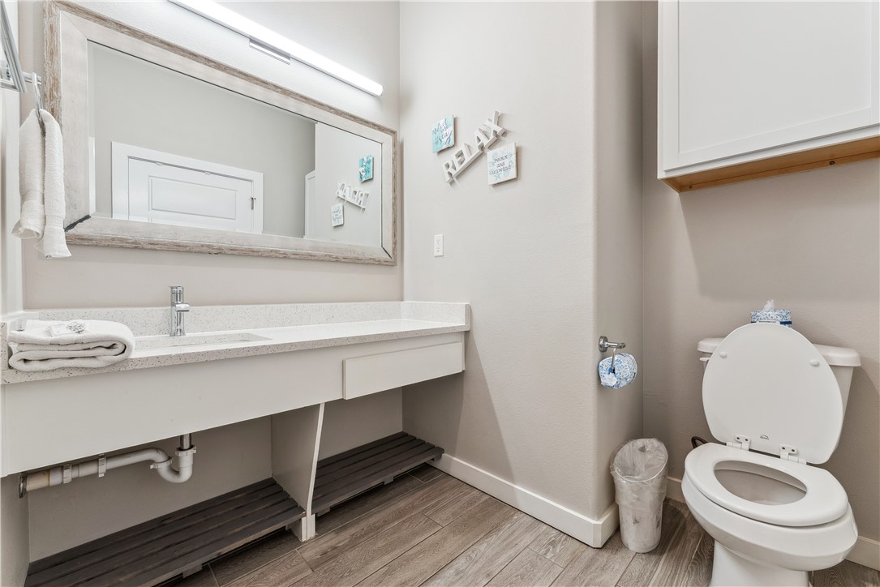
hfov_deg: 104.2
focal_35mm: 14
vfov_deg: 81.2
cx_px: 440
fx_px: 342
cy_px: 294
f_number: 10
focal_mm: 14
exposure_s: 1/6
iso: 200
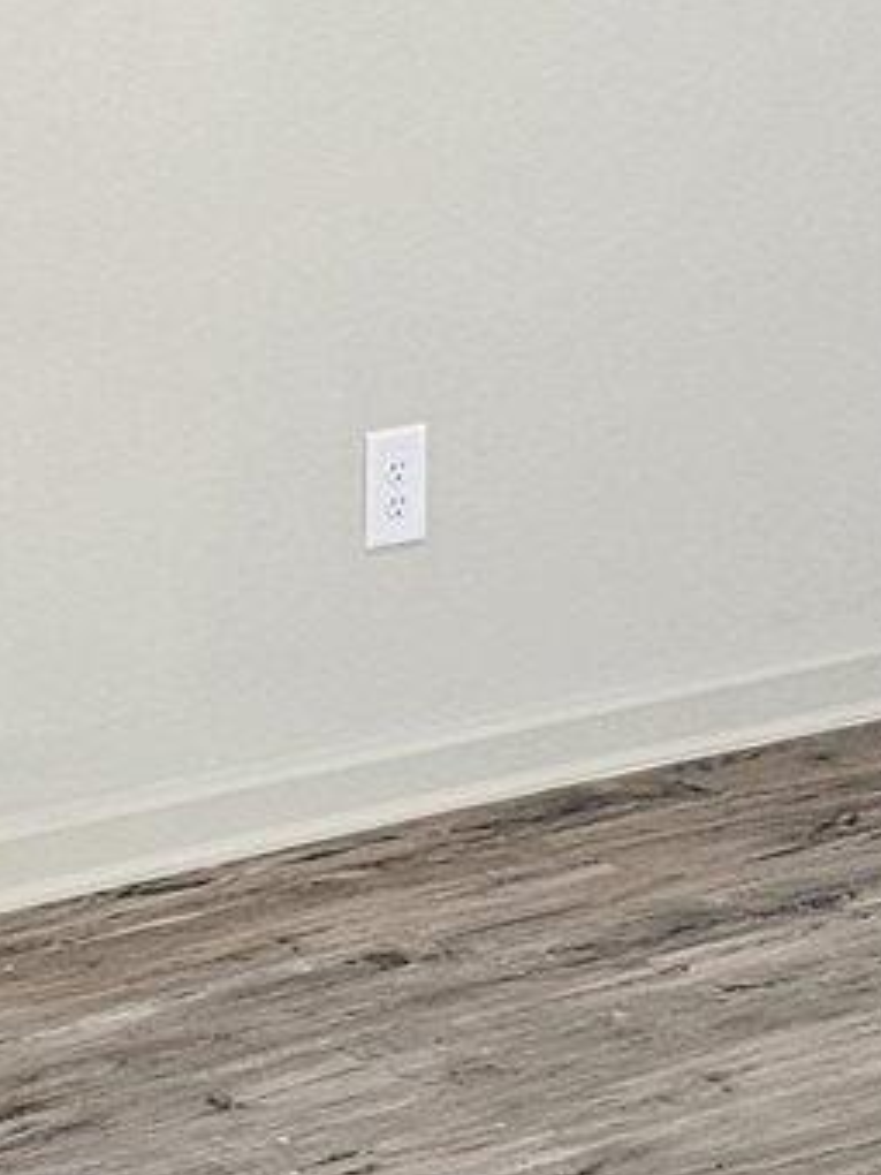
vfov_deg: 12.6
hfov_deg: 9.5
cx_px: 266
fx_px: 5294
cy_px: 149
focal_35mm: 156
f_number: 1.7
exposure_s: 1/120
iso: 250
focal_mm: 6.3
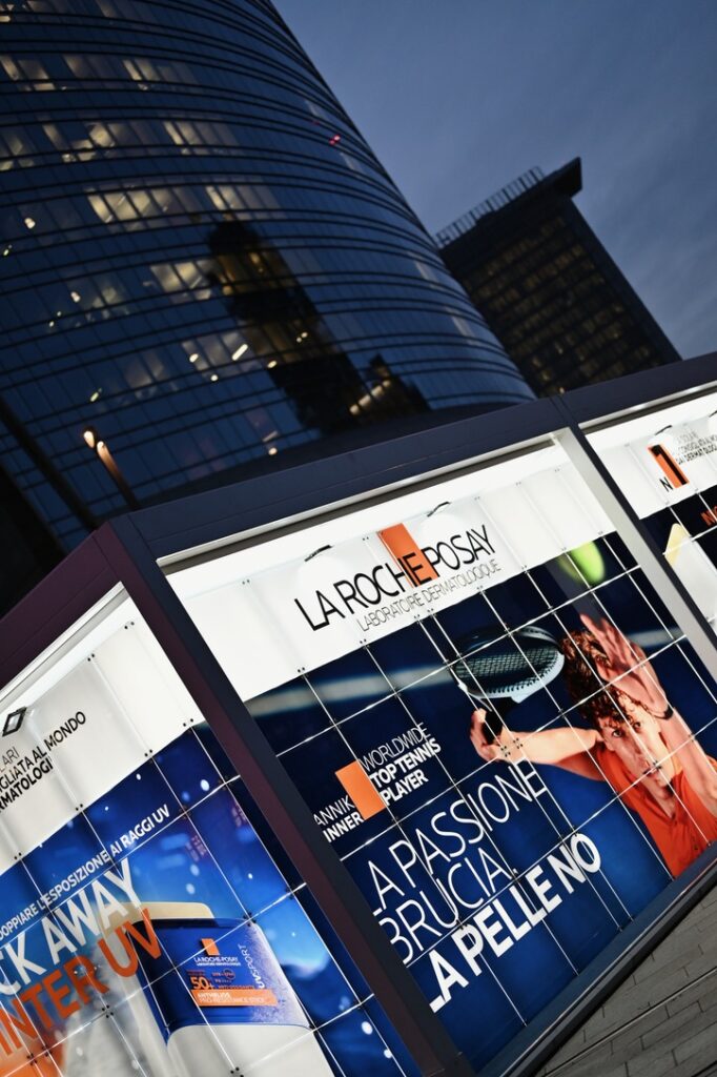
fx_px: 1495
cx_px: 358
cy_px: 538
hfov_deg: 27.0
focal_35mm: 50
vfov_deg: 39.6
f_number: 1.8
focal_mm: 50
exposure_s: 1/800
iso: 500
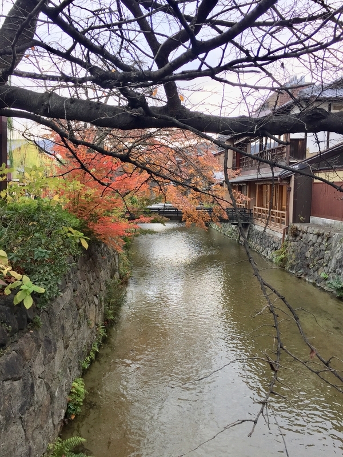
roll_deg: +0.1
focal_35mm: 29
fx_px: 383
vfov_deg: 61.7
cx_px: 172
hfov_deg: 48.2
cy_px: 228
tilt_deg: -5.4
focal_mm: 4.15
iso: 32
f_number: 2.2
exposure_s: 1/60
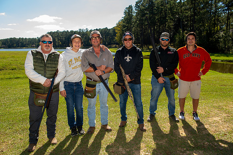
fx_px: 181
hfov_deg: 65.5
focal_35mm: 28
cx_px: 116
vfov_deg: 46.4
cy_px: 78
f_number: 6.3
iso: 125
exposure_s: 1/160
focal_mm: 28
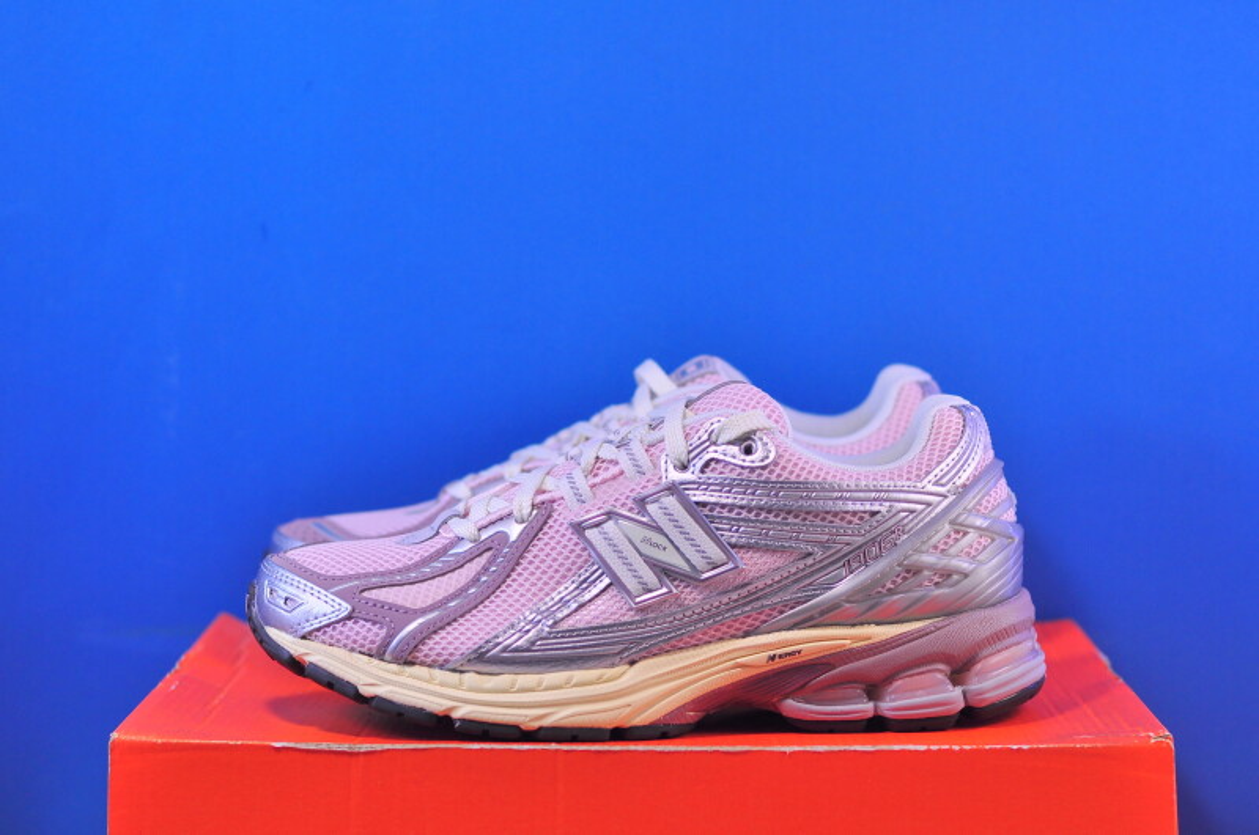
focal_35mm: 75
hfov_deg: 27.0
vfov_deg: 18.1
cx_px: 630
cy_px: 418
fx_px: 2619
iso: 250
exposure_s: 1/250
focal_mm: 50
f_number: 3.2
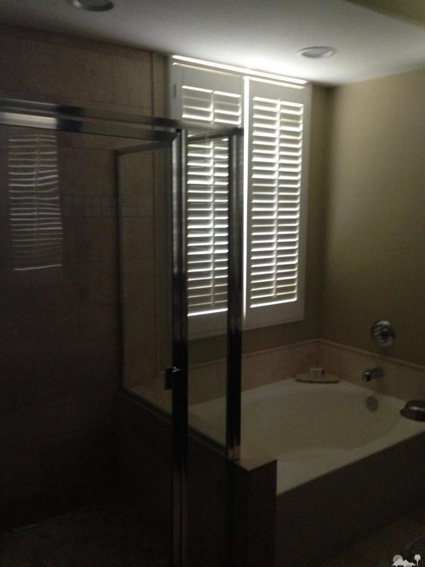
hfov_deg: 41.8
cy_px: 289
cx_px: 211
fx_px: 557
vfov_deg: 54.0
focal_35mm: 34
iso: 320
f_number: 2.4
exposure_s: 1/20
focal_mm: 4.12
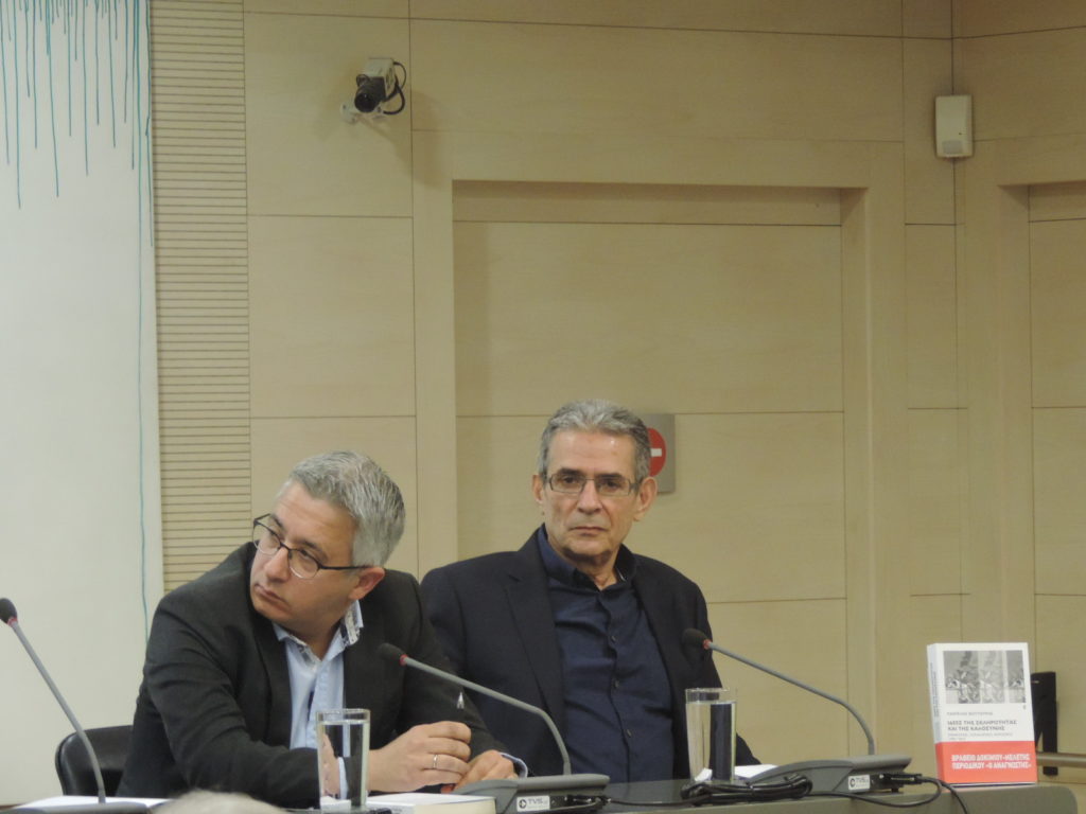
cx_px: 543
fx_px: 5804
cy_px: 407
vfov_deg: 8.0
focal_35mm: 185
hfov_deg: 10.7
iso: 800
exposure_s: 1/25
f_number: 4.6
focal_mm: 33
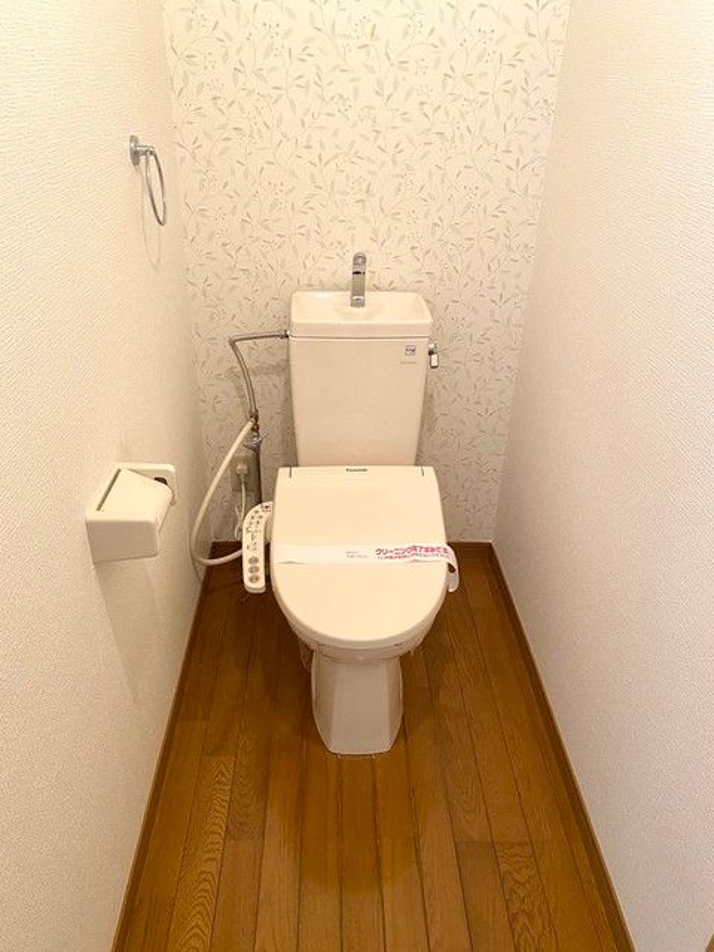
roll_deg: -0.9
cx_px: 357
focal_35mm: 26
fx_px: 715
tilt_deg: -29.5
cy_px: 476
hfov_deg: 53.1
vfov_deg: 67.3
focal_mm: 4.25
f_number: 1.8
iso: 200
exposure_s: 1/60
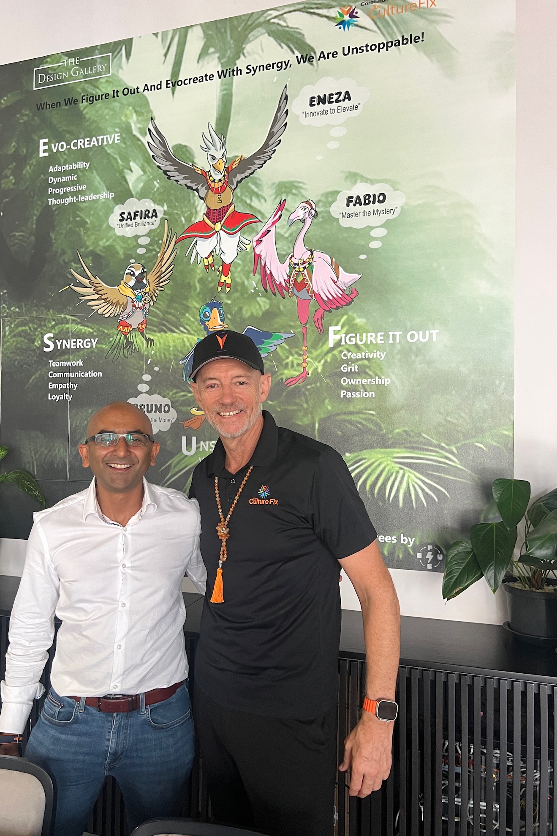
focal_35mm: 28
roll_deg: -0.7
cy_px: 416
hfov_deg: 46.3
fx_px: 650
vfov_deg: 65.5
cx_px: 236
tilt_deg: +1.9
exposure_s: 1/50
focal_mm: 5.7
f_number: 1.5
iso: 200
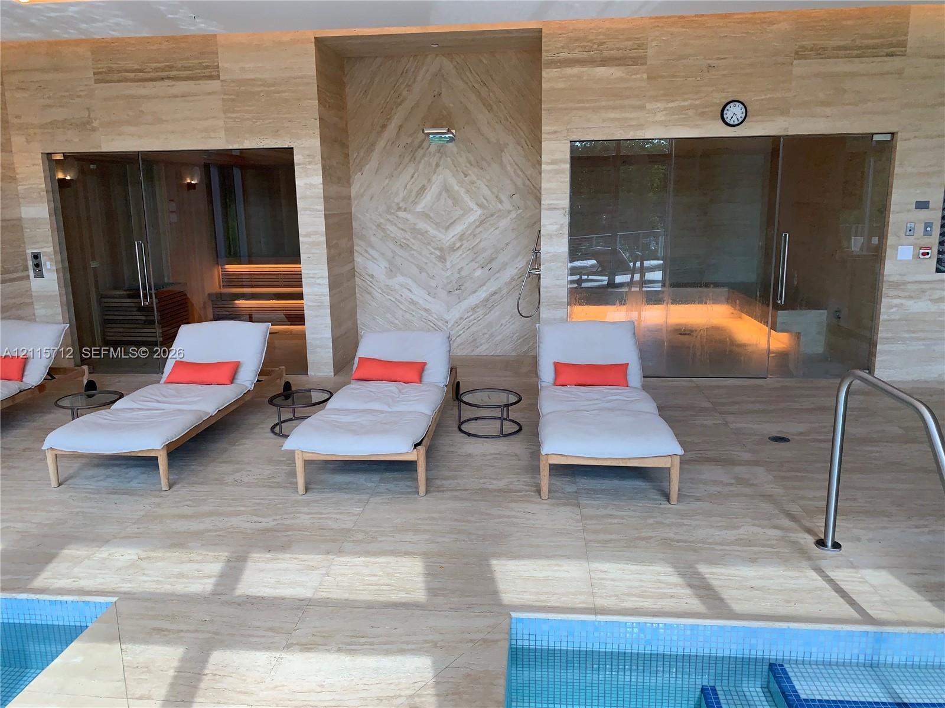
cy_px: 354
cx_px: 472
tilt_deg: -11.5
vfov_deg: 53.1
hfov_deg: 67.3
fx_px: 710
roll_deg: +0.8
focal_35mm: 26
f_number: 1.8
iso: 64
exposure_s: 1/121
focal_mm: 4.25
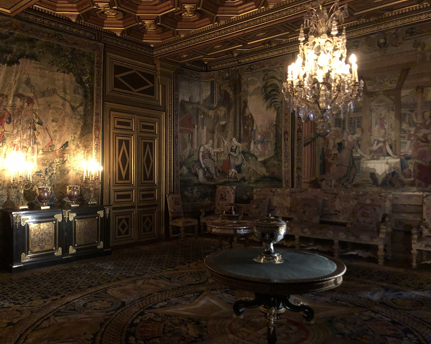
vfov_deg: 48.5
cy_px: 170
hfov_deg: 58.7
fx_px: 383
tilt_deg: +0.5
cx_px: 195
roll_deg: +0.5
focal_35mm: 30
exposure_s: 1/4
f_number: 1.8
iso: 320
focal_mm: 4
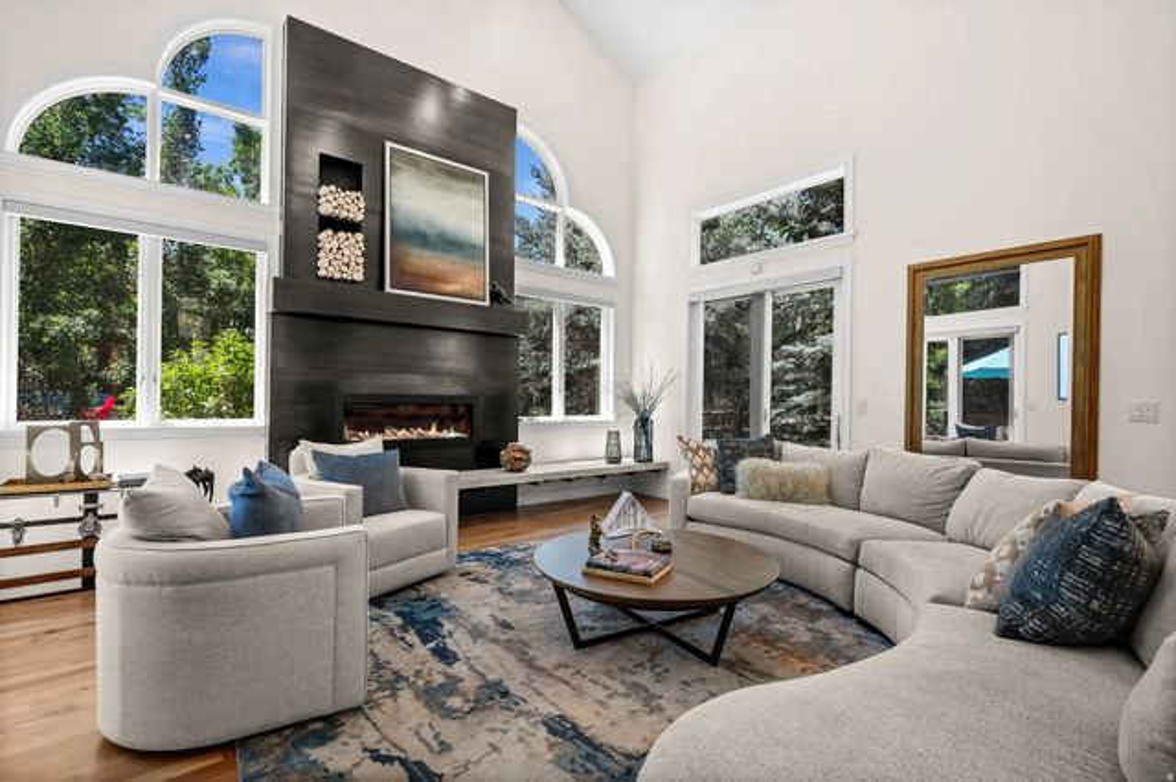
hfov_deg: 95.0
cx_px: 588
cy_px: 391
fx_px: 539
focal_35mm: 16
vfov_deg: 72.0
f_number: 7.1
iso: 500
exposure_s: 1/6
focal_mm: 16.5
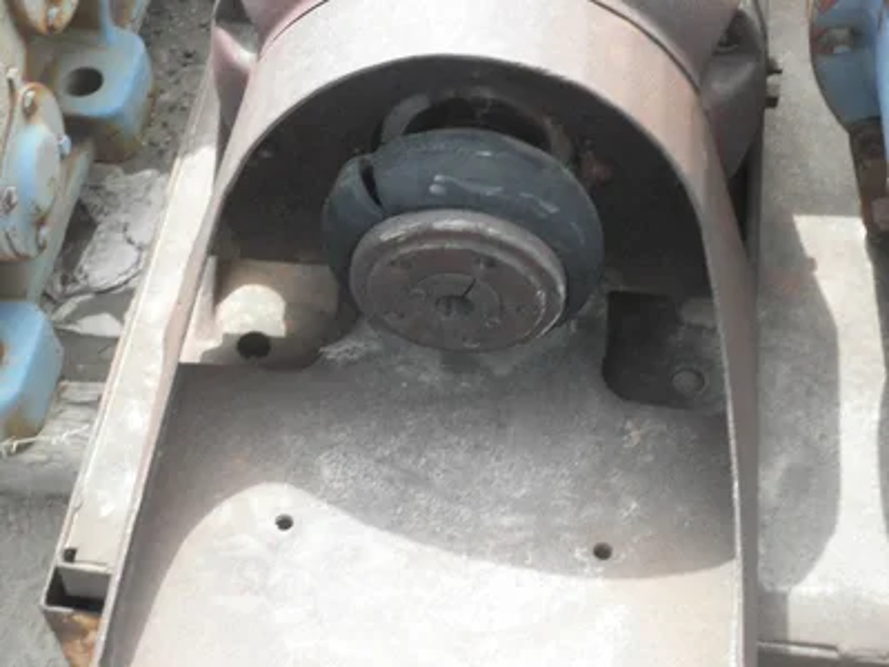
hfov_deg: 26.7
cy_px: 334
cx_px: 444
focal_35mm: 73
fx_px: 1875
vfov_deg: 20.2
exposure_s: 1/100
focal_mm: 12.9
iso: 80
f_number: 4
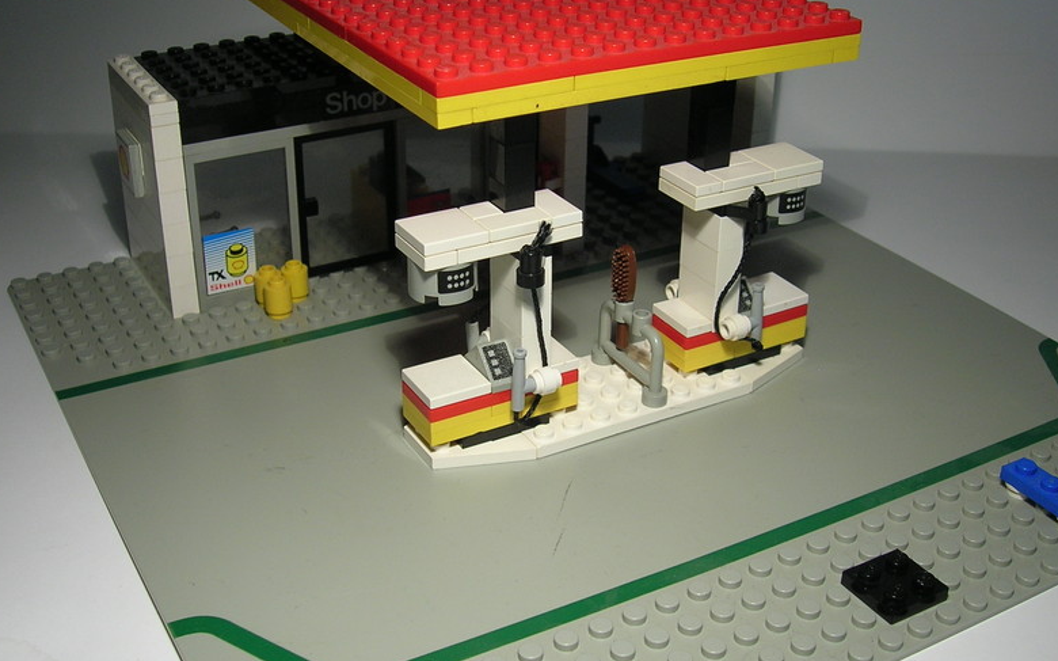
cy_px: 317
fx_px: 1268
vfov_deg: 29.2
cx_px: 570
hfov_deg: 45.2
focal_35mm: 44
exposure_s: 1/40.6
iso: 50
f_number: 2.9
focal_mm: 6
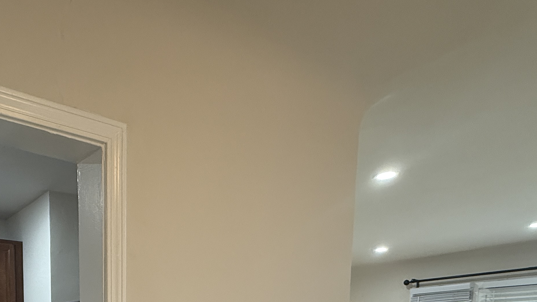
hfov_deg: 55.7
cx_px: 116
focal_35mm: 33
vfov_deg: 28.9
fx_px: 470
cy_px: 395
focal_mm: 2.22
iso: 200
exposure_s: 1/60
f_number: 2.2
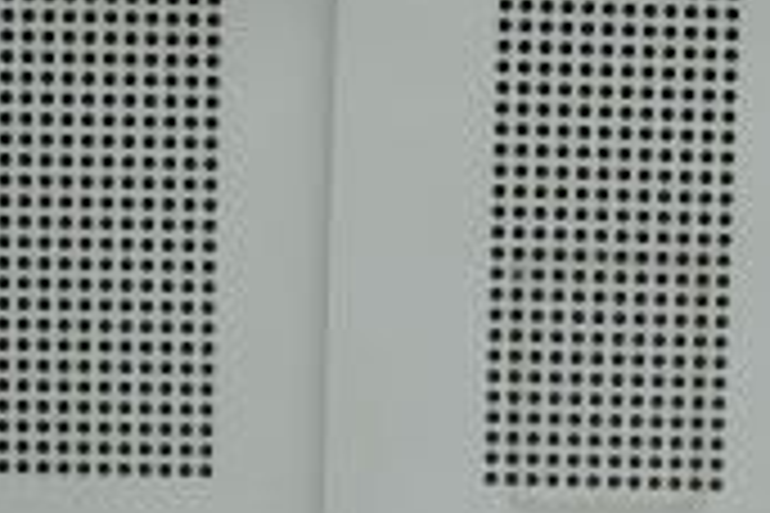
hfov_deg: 14.8
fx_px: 2909
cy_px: 544
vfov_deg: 10.0
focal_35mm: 136
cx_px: 788
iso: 64
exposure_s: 1/400
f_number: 3.1
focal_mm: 6.3
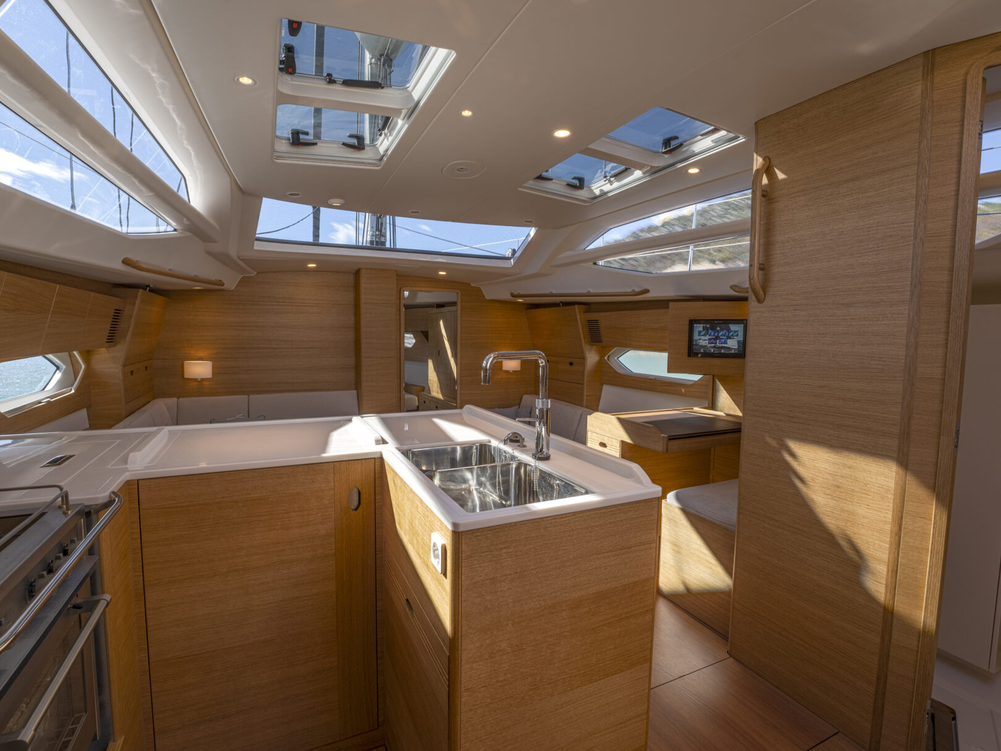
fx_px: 463
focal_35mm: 16
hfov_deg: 94.5
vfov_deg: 78.1
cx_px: 485
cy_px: 369
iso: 320
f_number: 11
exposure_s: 1/30
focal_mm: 14
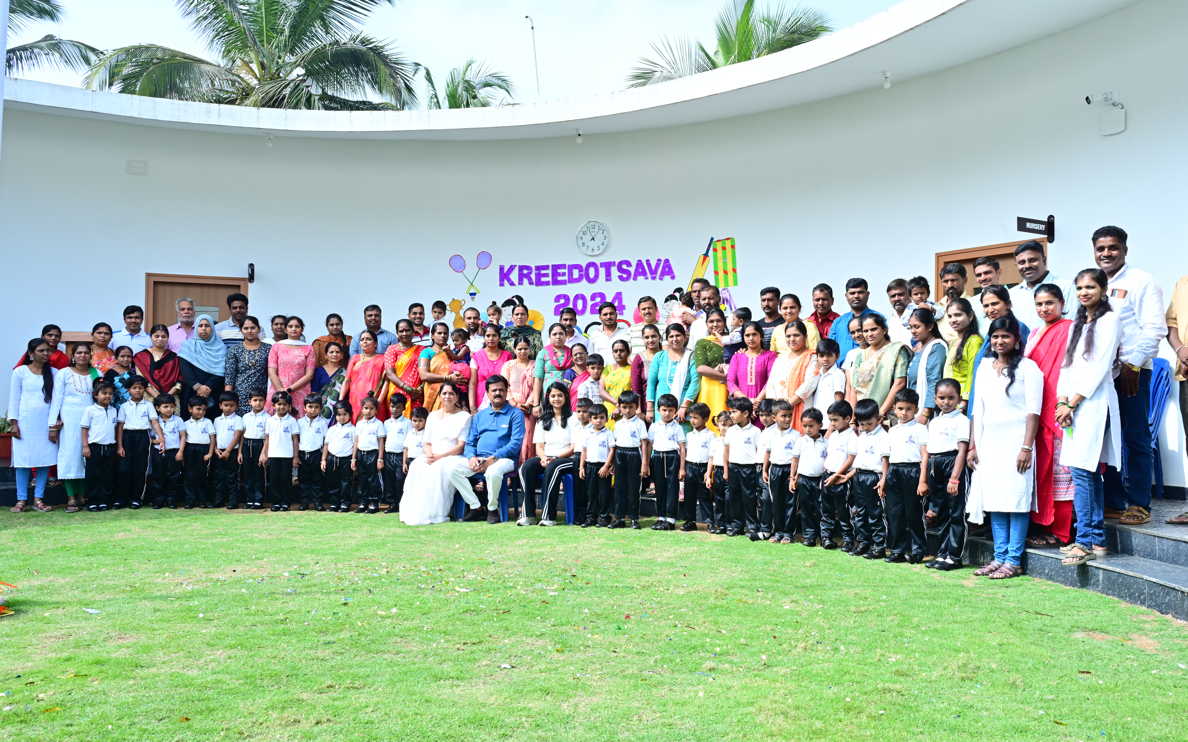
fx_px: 971
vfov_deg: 41.8
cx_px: 596
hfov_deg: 62.9
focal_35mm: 30
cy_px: 391
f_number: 14
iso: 400
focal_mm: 29
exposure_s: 1/125
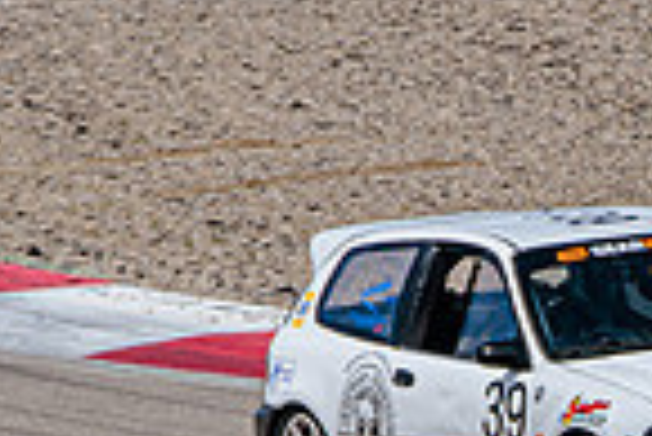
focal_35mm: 1476
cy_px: 546
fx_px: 26758
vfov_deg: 0.9
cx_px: 580
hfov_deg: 1.4
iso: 125
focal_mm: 260
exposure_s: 1/800
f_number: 5.6
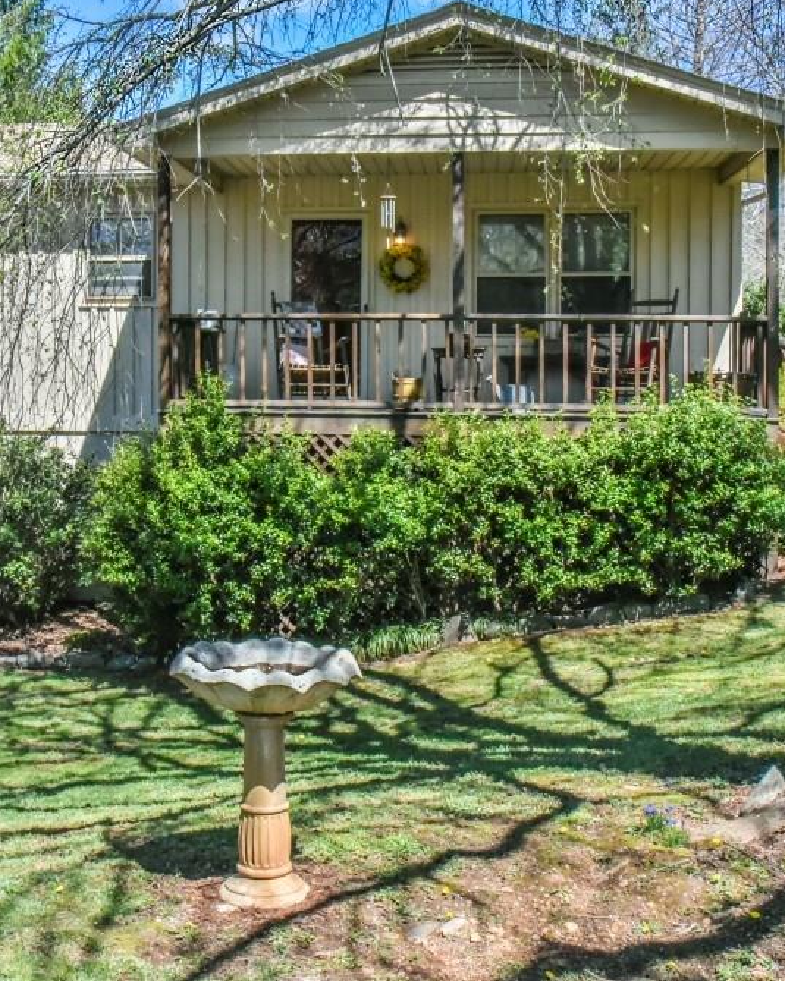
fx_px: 1336
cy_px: 485
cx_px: 398
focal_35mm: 46
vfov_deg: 40.3
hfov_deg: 32.7
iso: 4000
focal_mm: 32
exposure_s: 1/400
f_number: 22
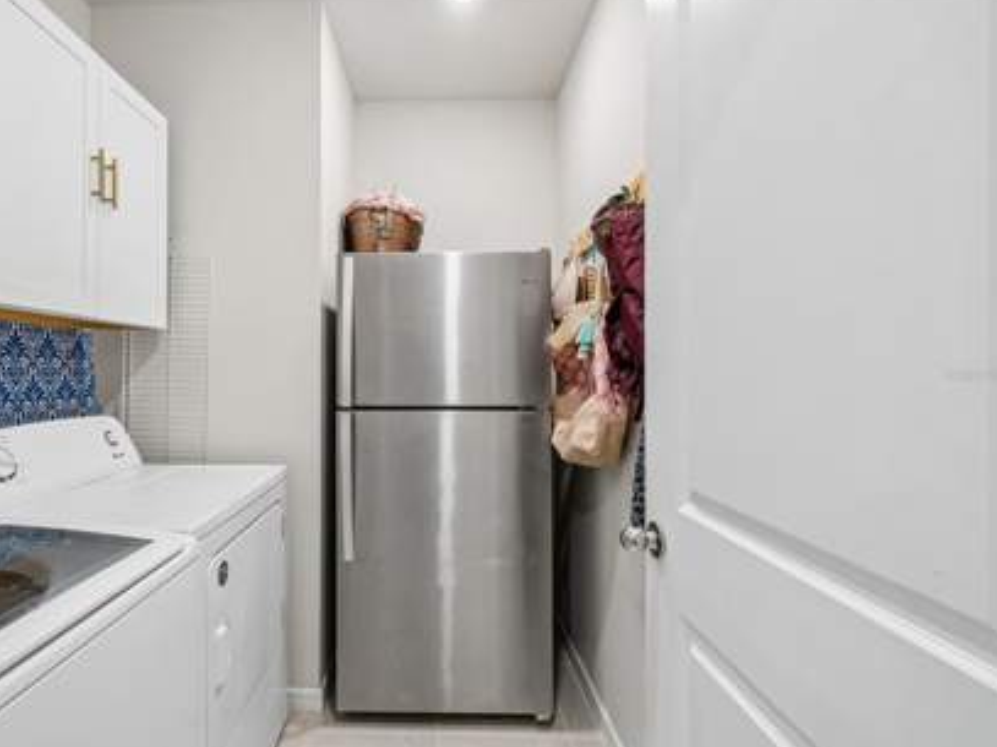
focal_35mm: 17
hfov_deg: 90.4
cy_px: 374
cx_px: 424
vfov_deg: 74.7
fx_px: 489
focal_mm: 10
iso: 100
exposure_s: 1/3.33
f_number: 7.1
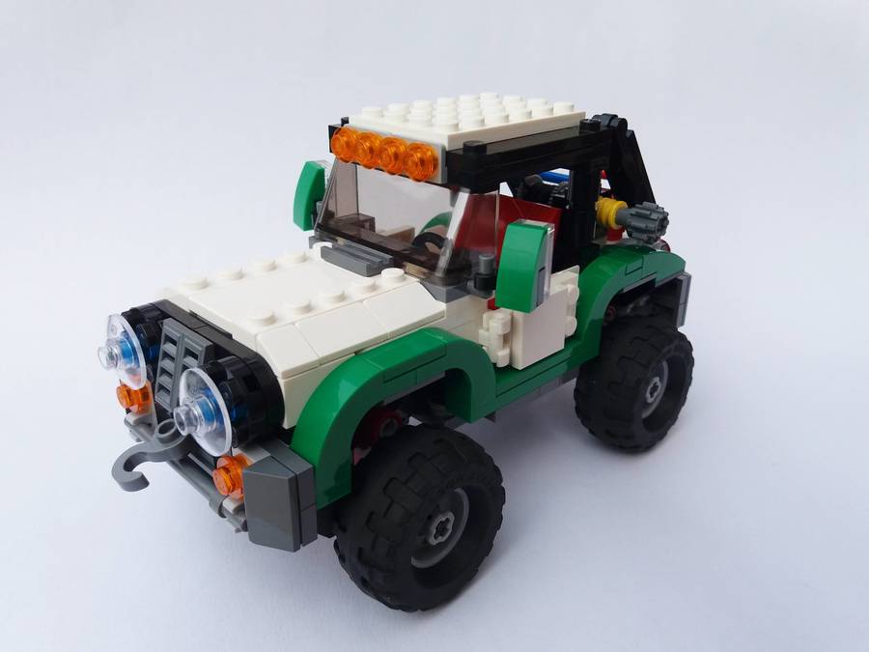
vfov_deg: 49.7
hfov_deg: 63.4
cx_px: 434
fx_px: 703
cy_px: 326
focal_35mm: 28
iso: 64
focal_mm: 3.7
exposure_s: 1/434
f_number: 1.9
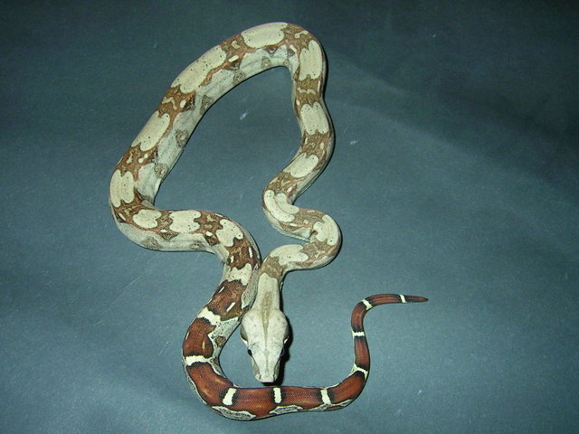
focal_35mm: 36
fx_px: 602
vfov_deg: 39.7
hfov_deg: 51.4
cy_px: 217
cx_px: 290
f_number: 4.8
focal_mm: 5.6
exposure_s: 1/30
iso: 100
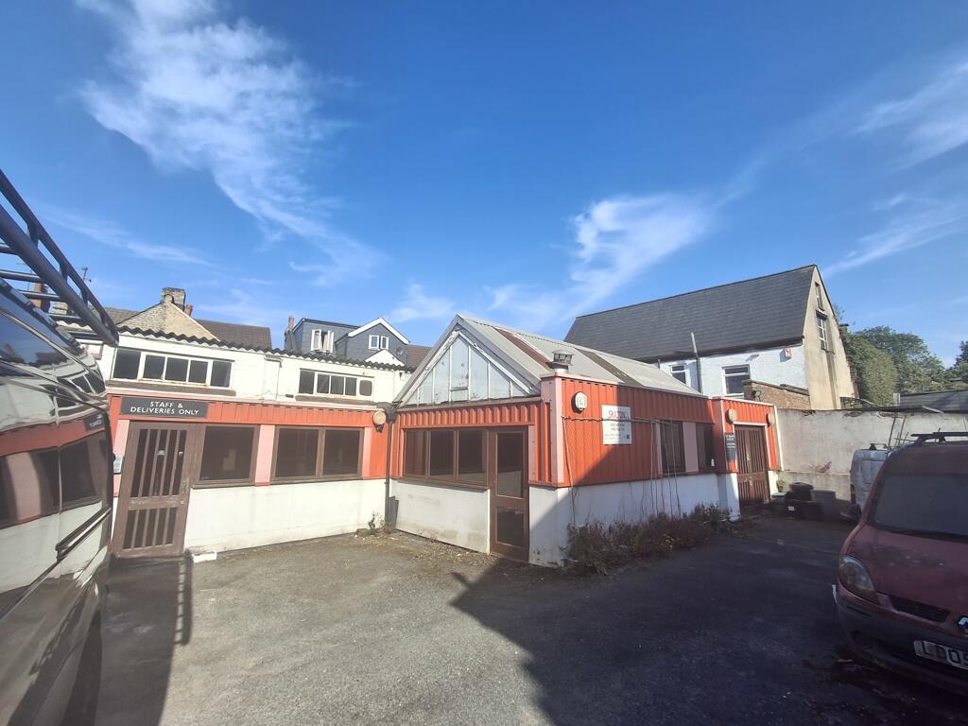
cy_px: 363
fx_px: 447
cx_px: 484
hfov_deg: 94.5
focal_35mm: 16
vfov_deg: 78.1
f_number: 2.2
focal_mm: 1.64
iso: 40
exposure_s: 1/1340
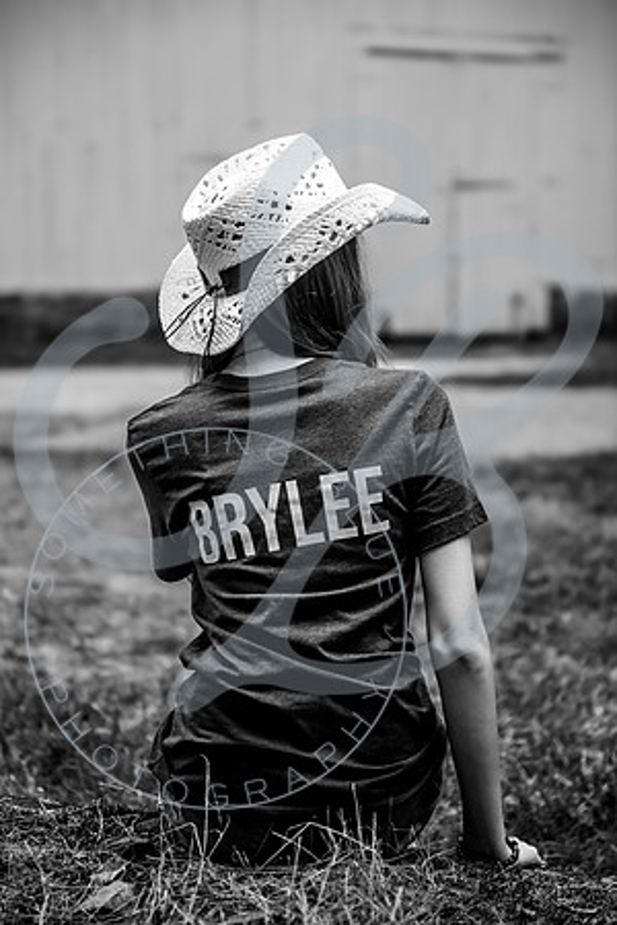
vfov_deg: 28.8
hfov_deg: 19.5
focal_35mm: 70
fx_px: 1799
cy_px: 462
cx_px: 308
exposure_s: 1/500
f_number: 2.8
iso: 500
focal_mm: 70
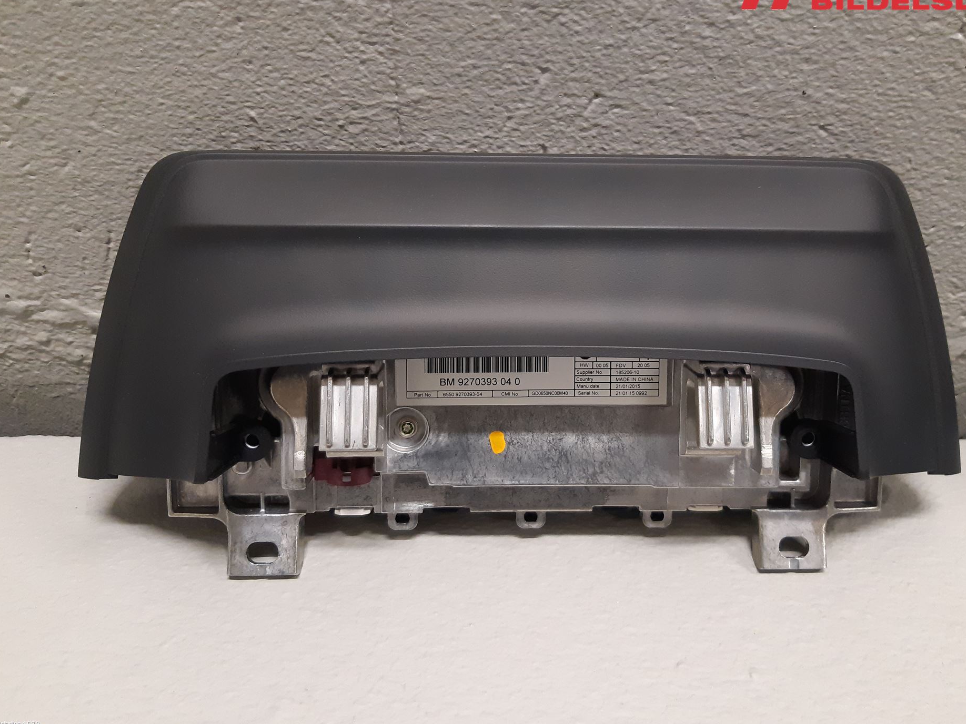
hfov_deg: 61.6
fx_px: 809
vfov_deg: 48.2
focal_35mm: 29
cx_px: 525
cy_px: 324
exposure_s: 1/50
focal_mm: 3.93
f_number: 1.7
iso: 250
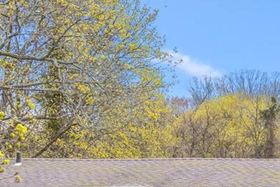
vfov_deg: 15.2
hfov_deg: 22.4
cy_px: 269
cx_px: 332
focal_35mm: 84
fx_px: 653
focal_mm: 16
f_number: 5.6
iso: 200
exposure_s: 1/160
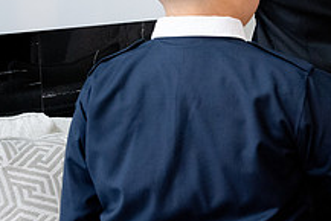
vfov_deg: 13.7
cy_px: 14
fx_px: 911
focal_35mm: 99
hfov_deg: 19.6
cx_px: 374
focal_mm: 37
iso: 6400
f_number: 9
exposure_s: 1/160
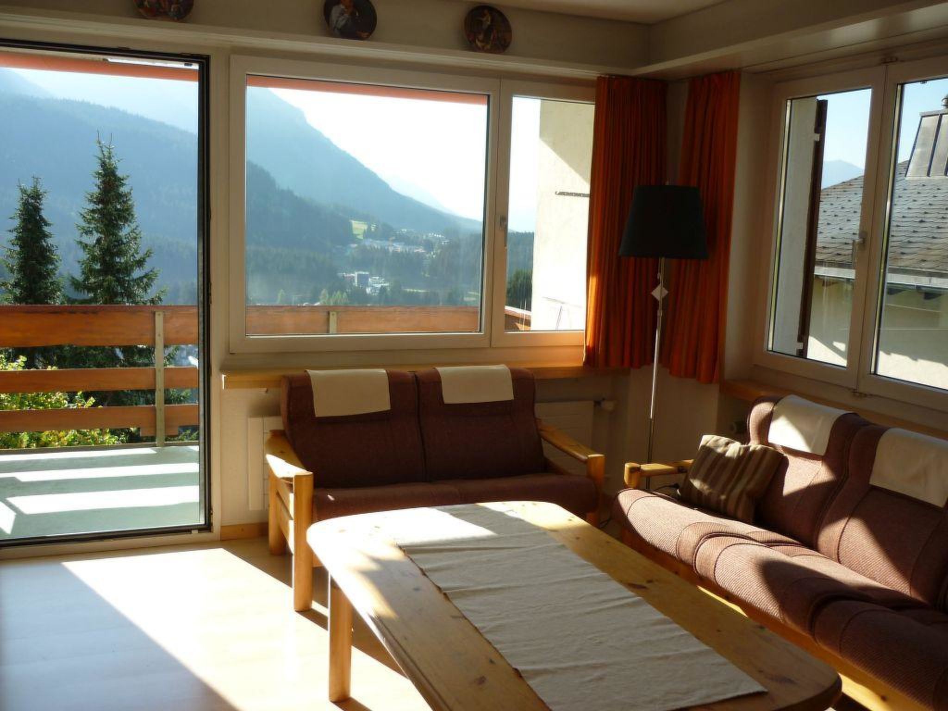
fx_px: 904
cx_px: 474
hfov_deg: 55.4
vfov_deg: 42.9
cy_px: 356
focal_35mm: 33
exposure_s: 1/320
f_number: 2.8
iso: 80
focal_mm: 5.5
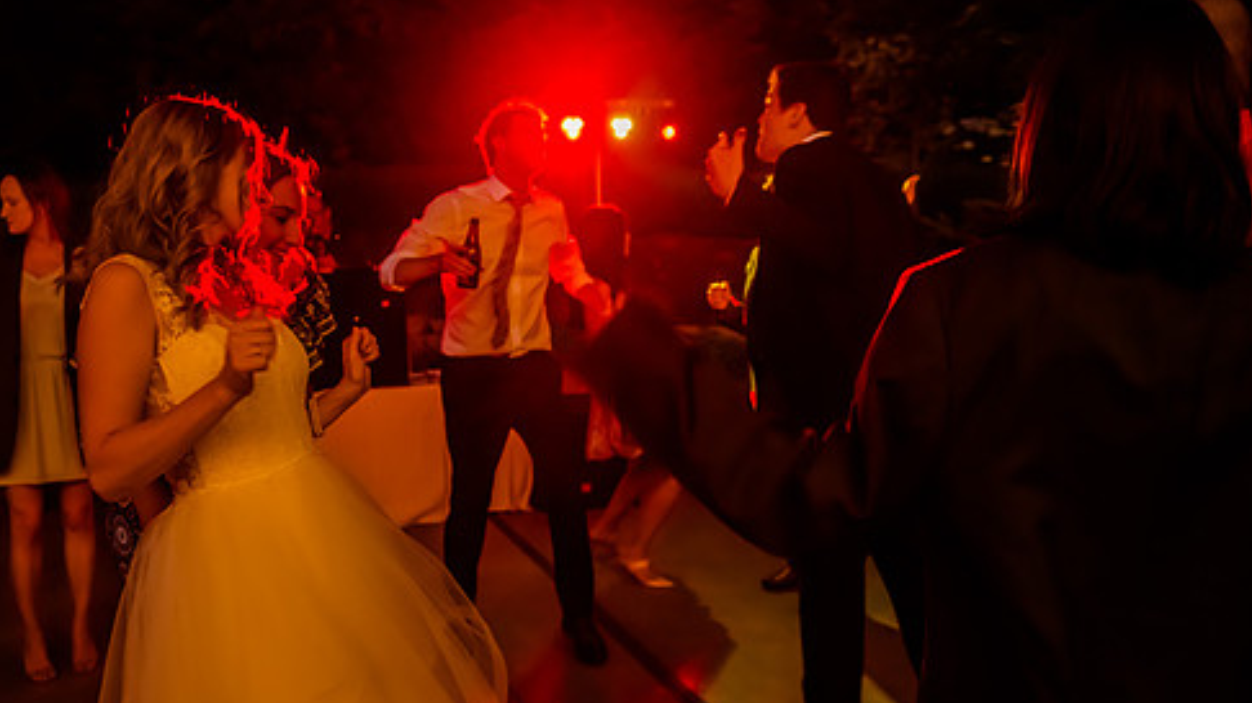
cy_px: 375
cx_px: 554
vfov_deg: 38.9
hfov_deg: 64.1
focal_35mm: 30
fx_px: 996
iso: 8000
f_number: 2.8
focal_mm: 24
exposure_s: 1/100
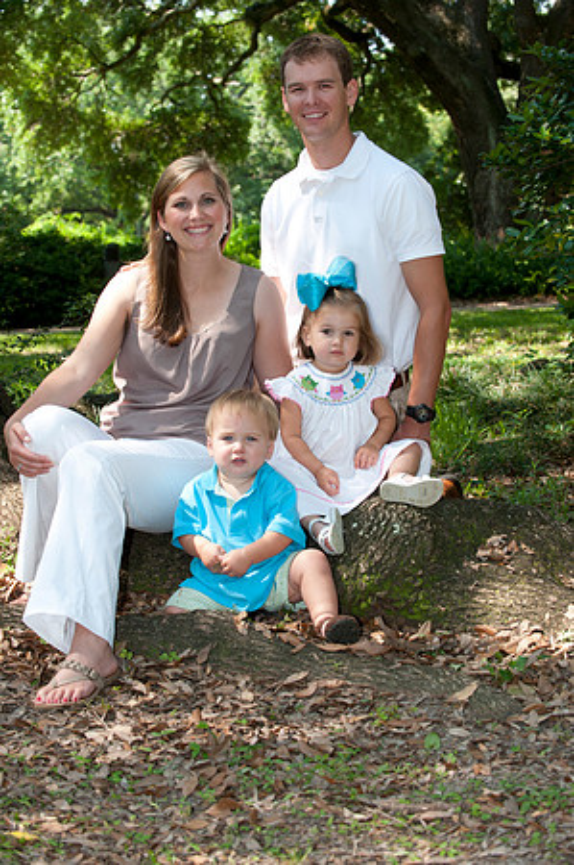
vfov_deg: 27.0
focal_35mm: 75
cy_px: 432
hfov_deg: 18.1
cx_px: 287
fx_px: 1798
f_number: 5.6
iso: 250
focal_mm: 75
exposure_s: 1/125
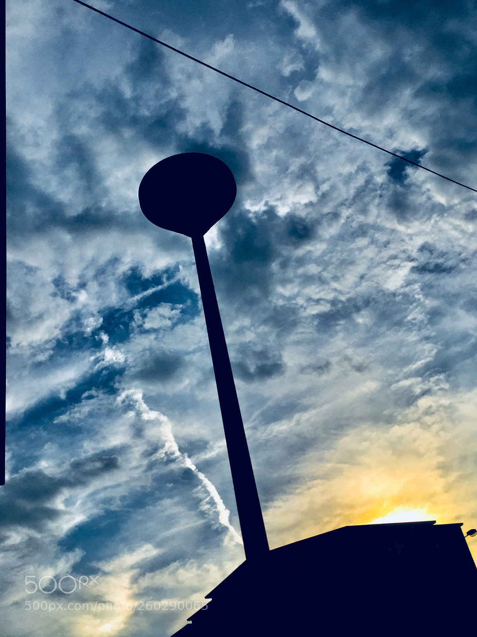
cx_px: 238
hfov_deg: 48.2
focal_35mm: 29
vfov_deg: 61.7
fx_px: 533
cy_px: 318
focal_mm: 4.15
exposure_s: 1/3663
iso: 25
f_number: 2.2
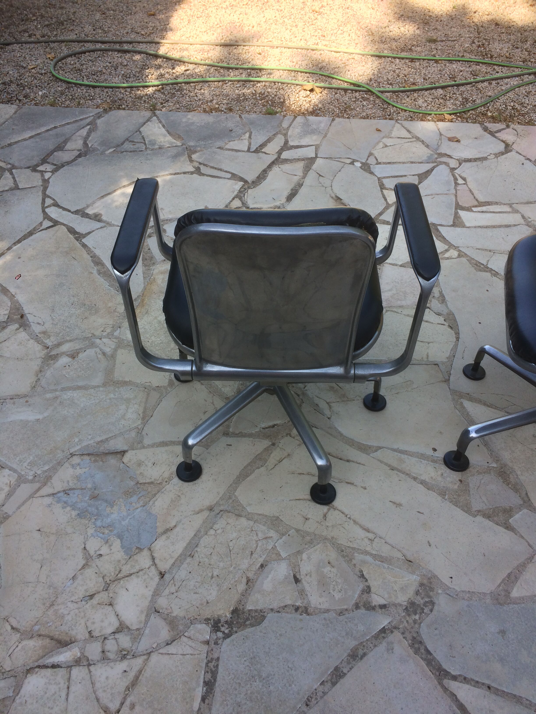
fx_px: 599
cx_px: 268
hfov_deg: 48.2
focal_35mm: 29
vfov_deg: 61.7
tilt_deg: -50.3
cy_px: 357
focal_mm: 4.15
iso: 32
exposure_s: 1/373
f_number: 2.2
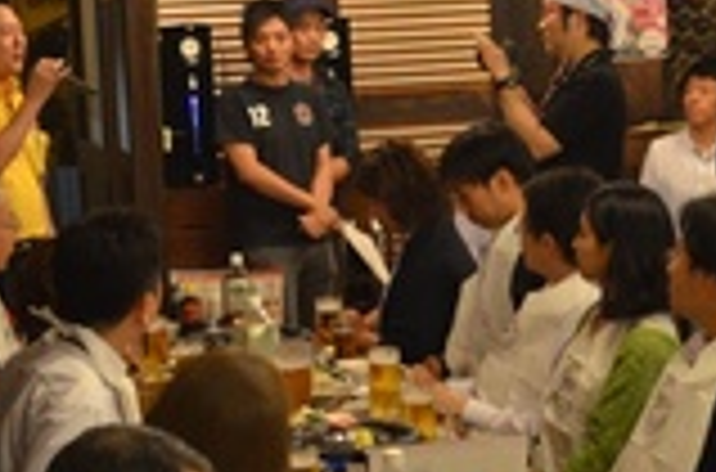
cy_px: 180
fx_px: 2360
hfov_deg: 17.1
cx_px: 563
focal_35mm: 119
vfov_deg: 11.4
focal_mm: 30
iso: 1100
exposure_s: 1/30
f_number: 4.5
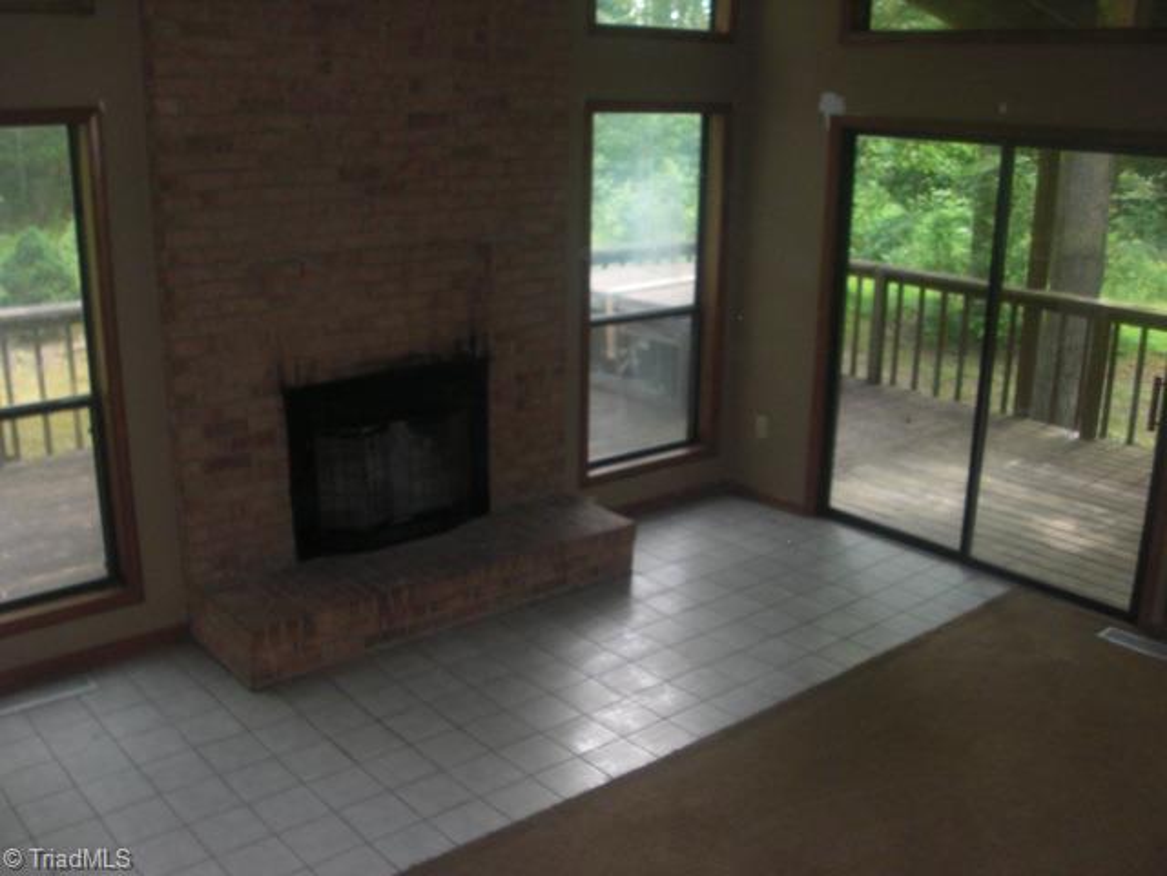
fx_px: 1214
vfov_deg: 39.7
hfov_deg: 51.4
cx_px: 584
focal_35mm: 36
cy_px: 438
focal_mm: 6.3
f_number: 2.8
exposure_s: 1/60
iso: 200
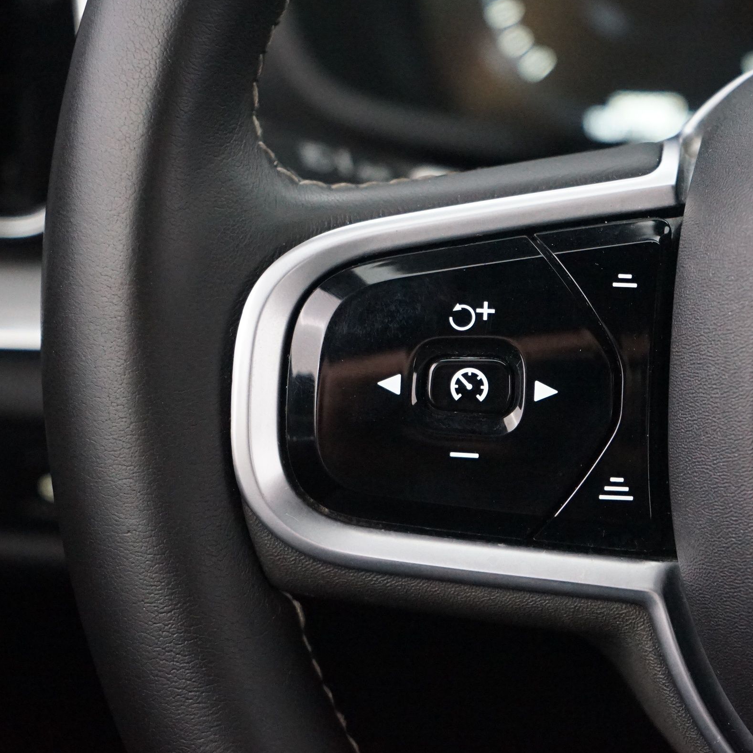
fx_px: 2289
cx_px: 459
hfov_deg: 18.7
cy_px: 377
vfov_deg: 18.7
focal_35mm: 93
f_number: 5.6
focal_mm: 69
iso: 6400
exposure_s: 1/15
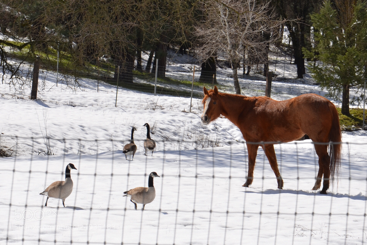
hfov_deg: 19.5
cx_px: 184
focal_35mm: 105
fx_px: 1070
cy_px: 122
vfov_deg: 13.0
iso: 100
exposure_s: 1/250
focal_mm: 70
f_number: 11
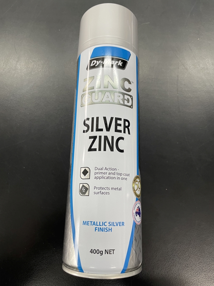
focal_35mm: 26
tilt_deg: -73.8
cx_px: 107
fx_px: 214
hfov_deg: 53.1
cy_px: 143
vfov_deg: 67.3
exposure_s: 1/50
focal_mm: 4.2
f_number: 1.6
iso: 80
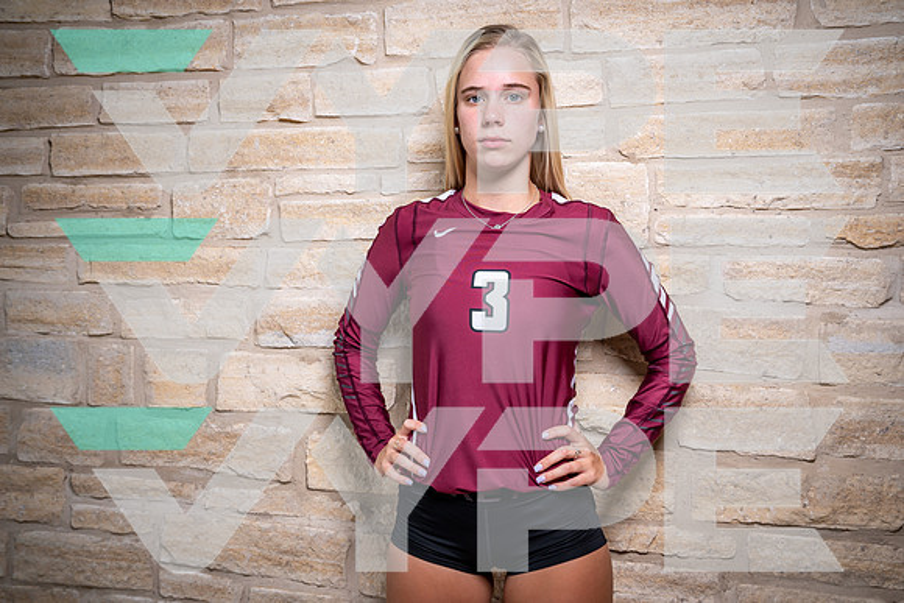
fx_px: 879
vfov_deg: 37.9
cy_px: 302
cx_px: 452
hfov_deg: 54.4
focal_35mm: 35
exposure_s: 1/125
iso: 100
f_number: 9
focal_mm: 35
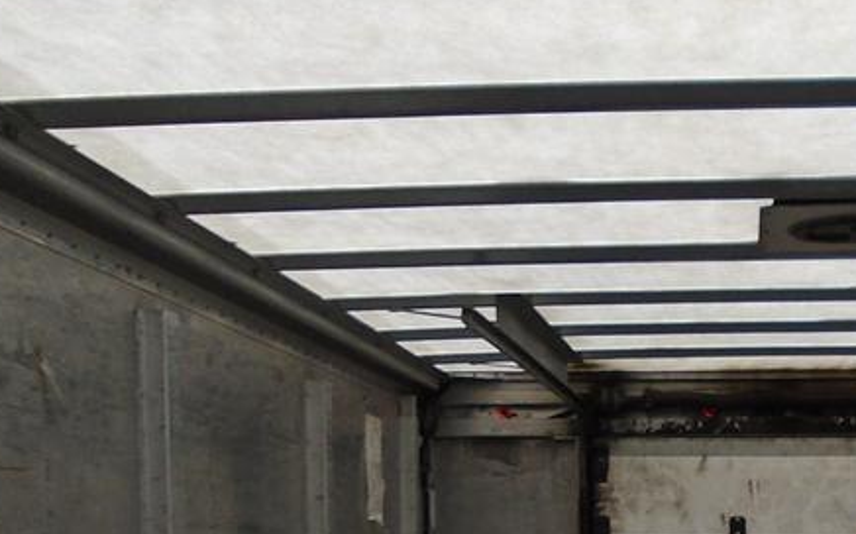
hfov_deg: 24.8
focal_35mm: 81
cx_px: 756
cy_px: 730
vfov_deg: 15.2
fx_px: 1889
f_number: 3.2
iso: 100
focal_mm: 4.6
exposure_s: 1/30
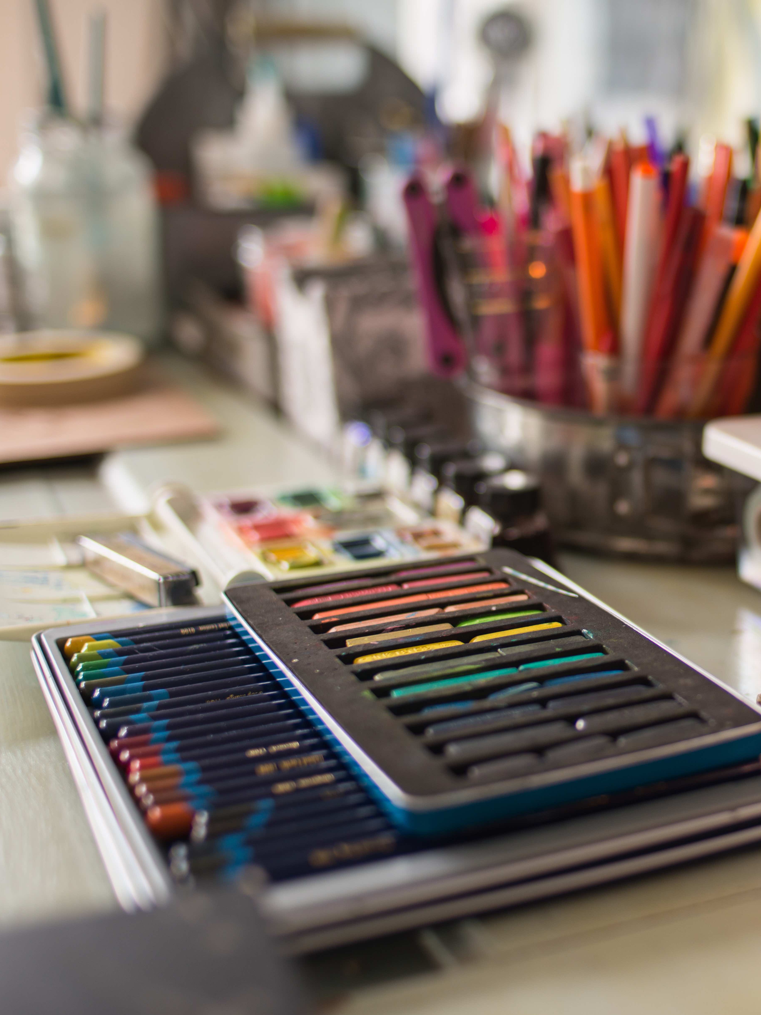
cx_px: 688
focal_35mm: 35
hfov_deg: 37.9
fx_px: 1026
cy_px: 507
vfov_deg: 52.6
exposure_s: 1/100
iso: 100
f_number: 2
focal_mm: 24
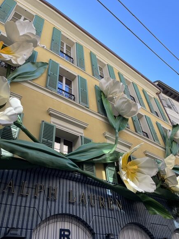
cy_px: 117
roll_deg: +6.7
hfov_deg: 51.3
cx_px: 93
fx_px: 186
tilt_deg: +44.2
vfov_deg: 65.3
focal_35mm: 27
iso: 32
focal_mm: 4.2
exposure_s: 1/626
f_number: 1.6
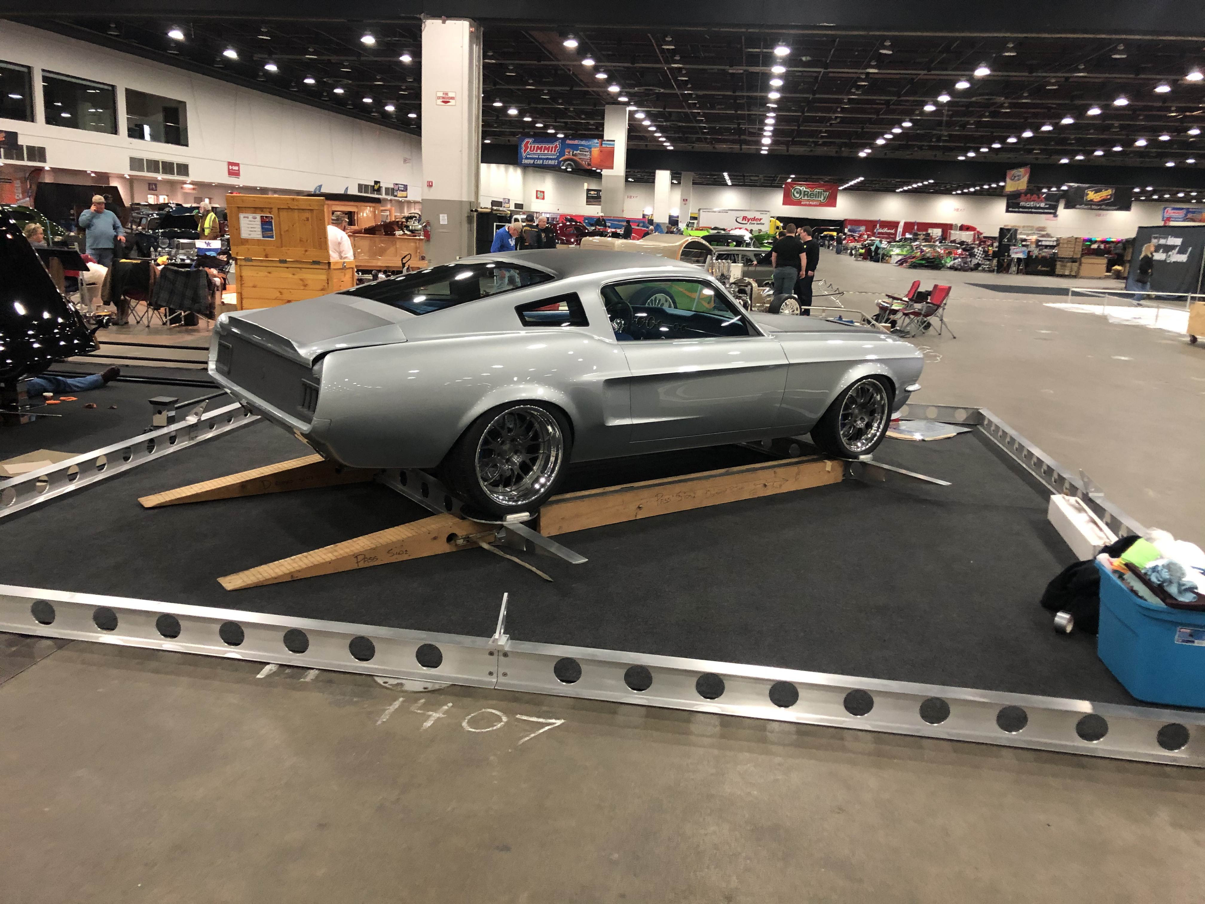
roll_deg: -3.9
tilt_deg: -14.5
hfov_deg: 63.4
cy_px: 452
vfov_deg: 49.7
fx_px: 975
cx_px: 602
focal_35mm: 28
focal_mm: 3.99
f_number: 1.8
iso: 100
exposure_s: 1/14
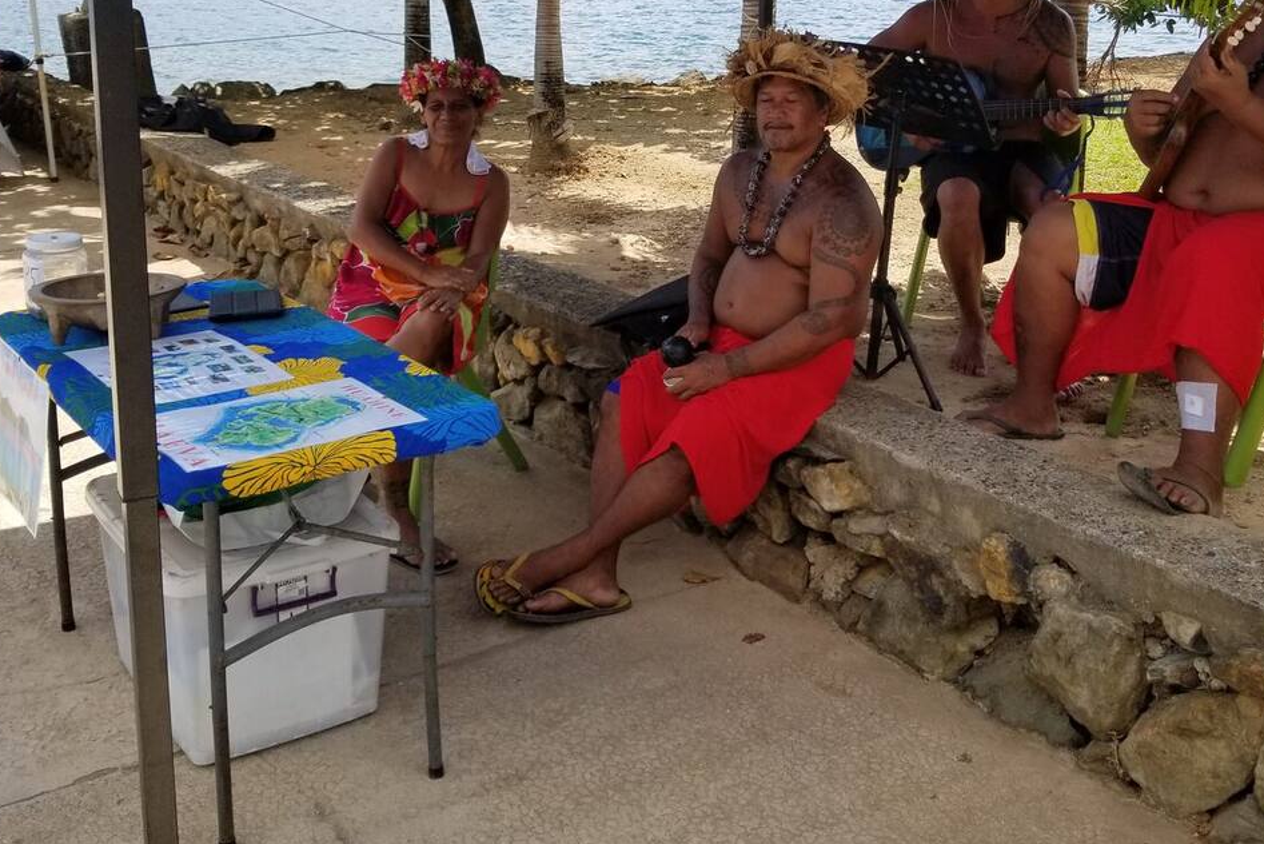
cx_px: 678
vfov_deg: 33.8
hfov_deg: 49.5
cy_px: 249
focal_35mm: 39
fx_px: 1370
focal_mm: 4.25
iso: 50
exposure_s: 1/1900
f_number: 1.7
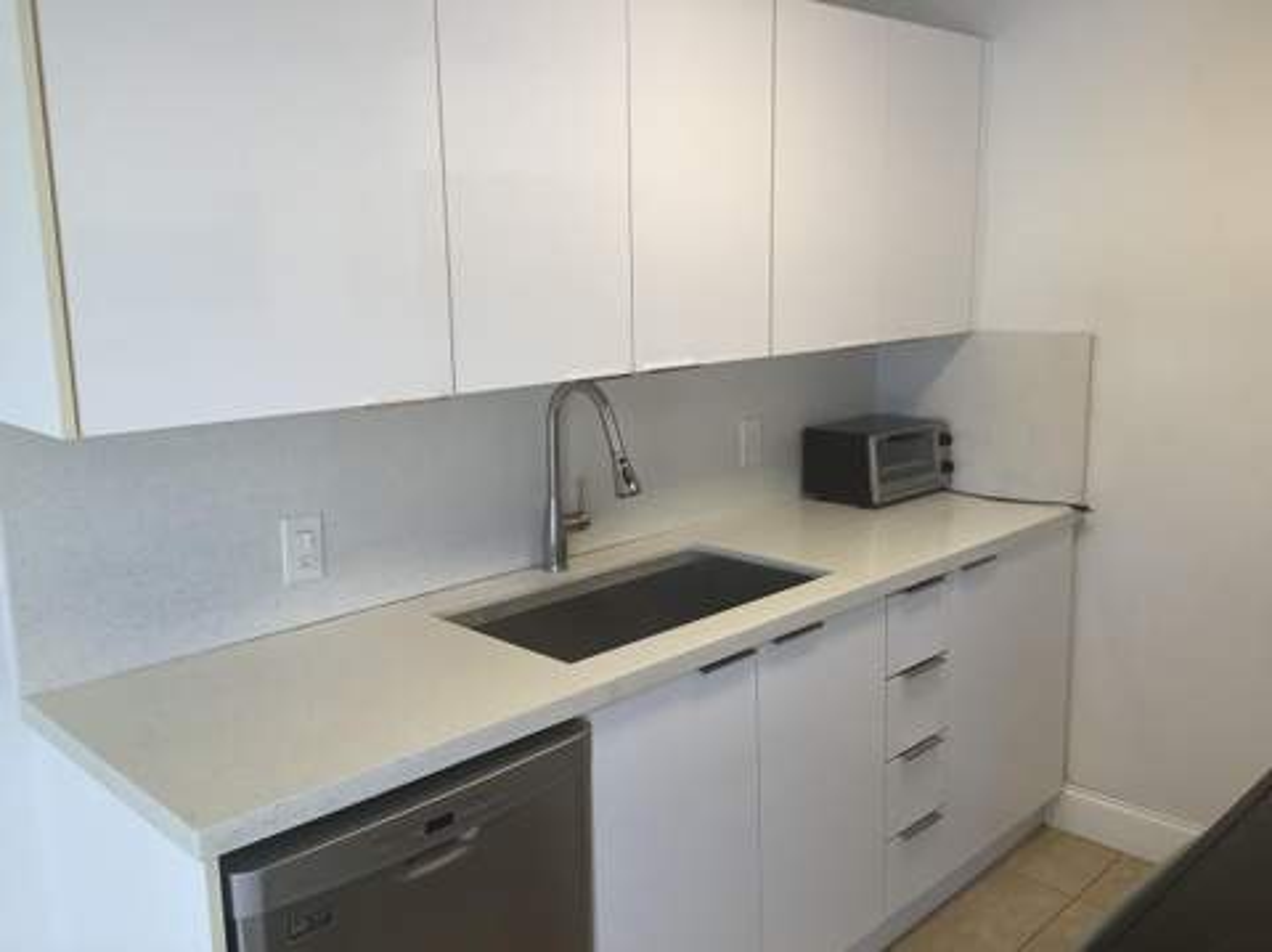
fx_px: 1138
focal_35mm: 31
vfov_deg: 45.4
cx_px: 636
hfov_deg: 58.4
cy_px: 476
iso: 80
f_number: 2.4
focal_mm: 3.3
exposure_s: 1/100
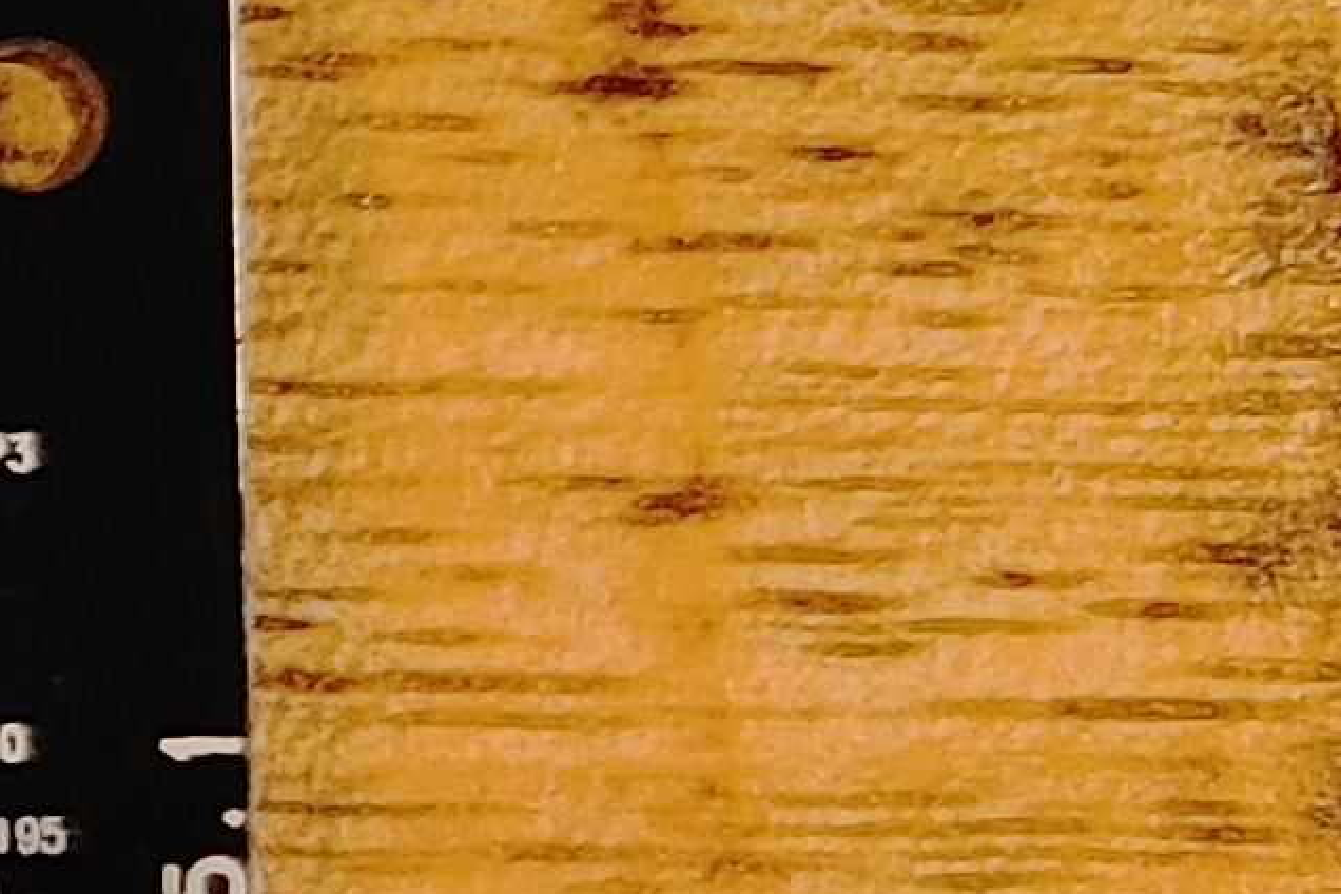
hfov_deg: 9.6
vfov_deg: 8.0
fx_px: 6332
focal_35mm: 170
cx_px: -2600
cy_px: 862
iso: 350
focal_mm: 4.81
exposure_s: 1/100
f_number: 1.8
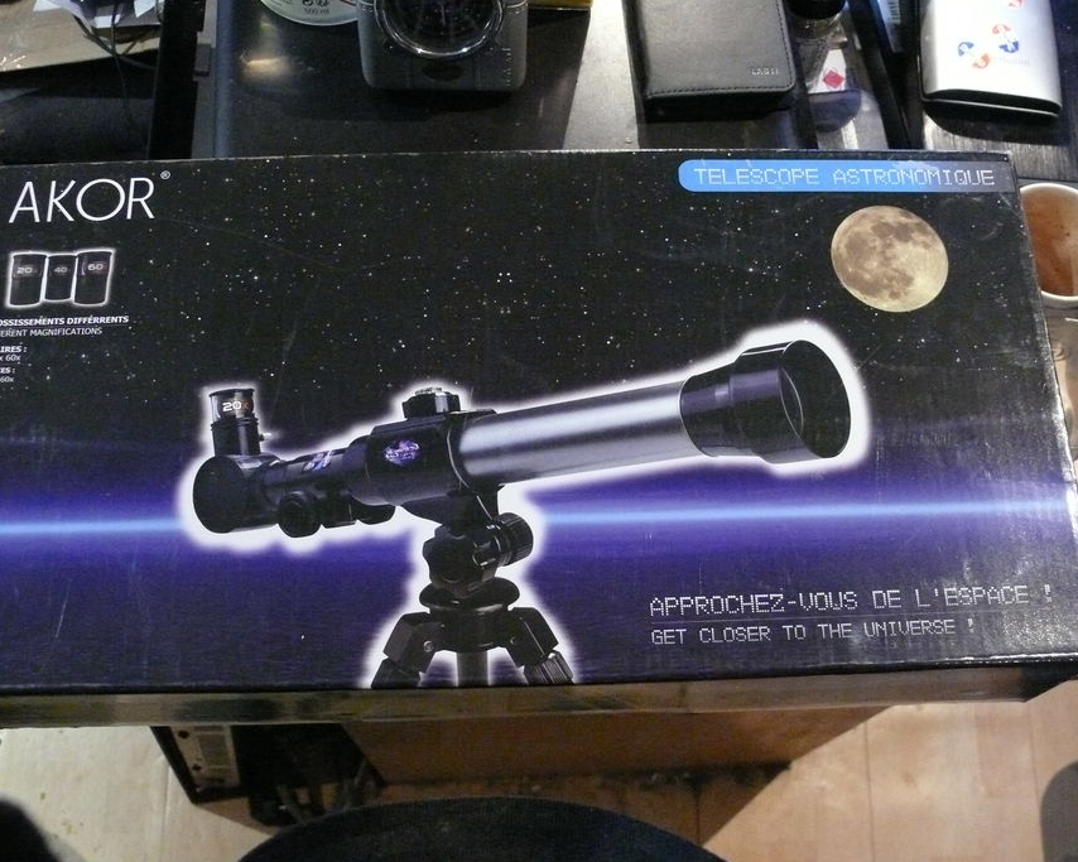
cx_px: 549
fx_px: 1276
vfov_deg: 37.3
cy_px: 469
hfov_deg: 45.8
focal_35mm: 40
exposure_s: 1/20
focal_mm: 7.4
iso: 800
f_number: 2.8
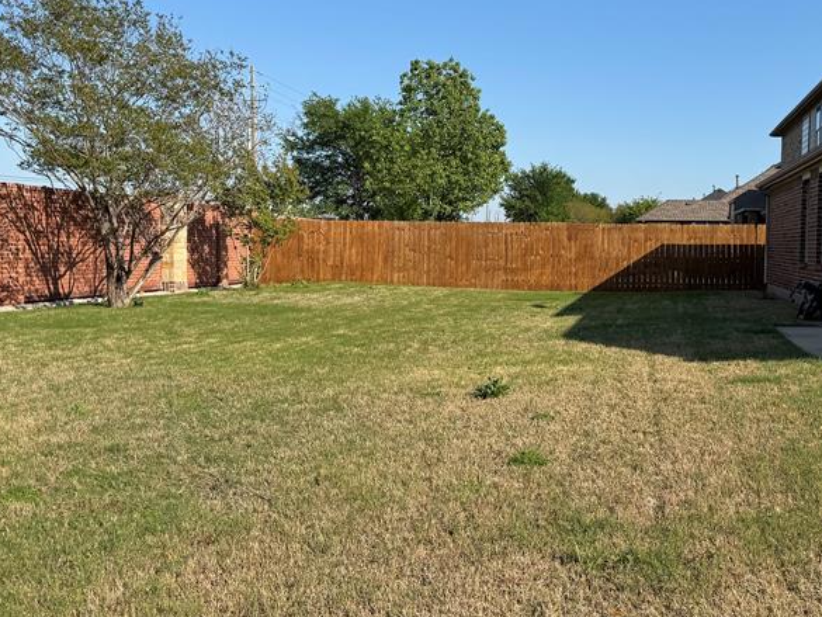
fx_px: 998
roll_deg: -0.2
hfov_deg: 44.1
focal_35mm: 42
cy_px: 285
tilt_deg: -1.6
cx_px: 549
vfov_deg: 34.3
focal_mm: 6.76
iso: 80
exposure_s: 1/4049
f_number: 1.78
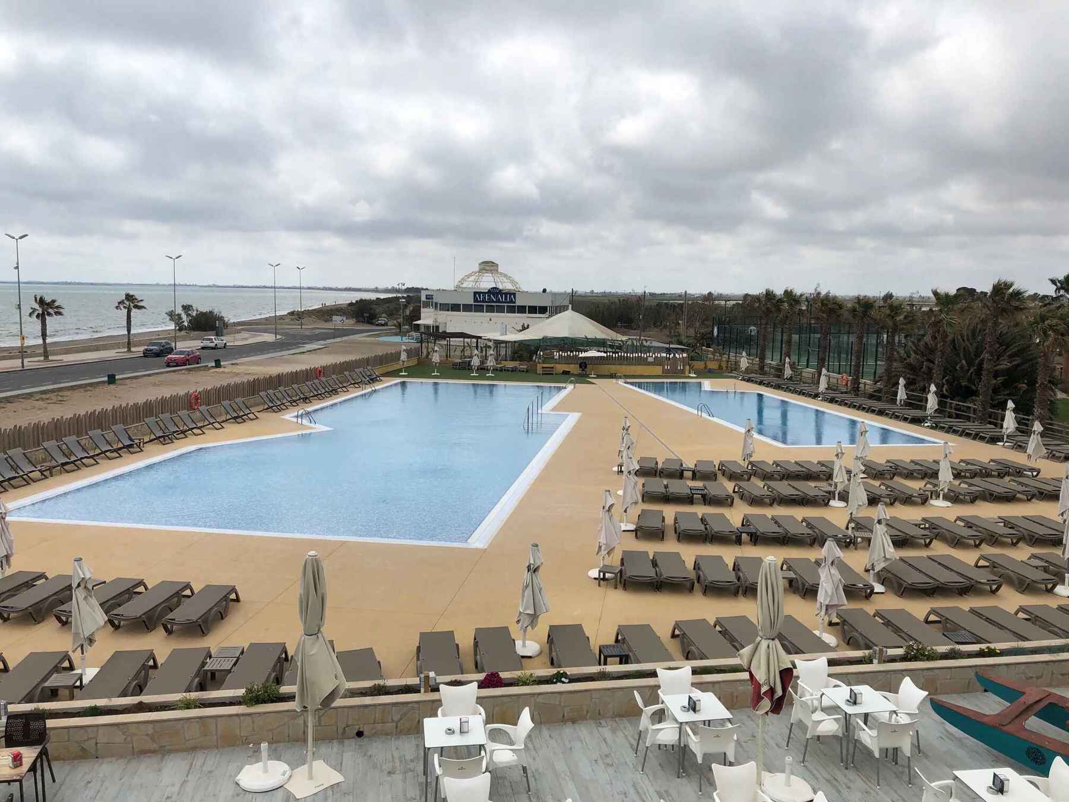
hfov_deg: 63.4
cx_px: 534
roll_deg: -0.5
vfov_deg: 49.7
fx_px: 865
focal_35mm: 28
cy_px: 401
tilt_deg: -6.0
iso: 20
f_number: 1.8
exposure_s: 1/4000
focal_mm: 4
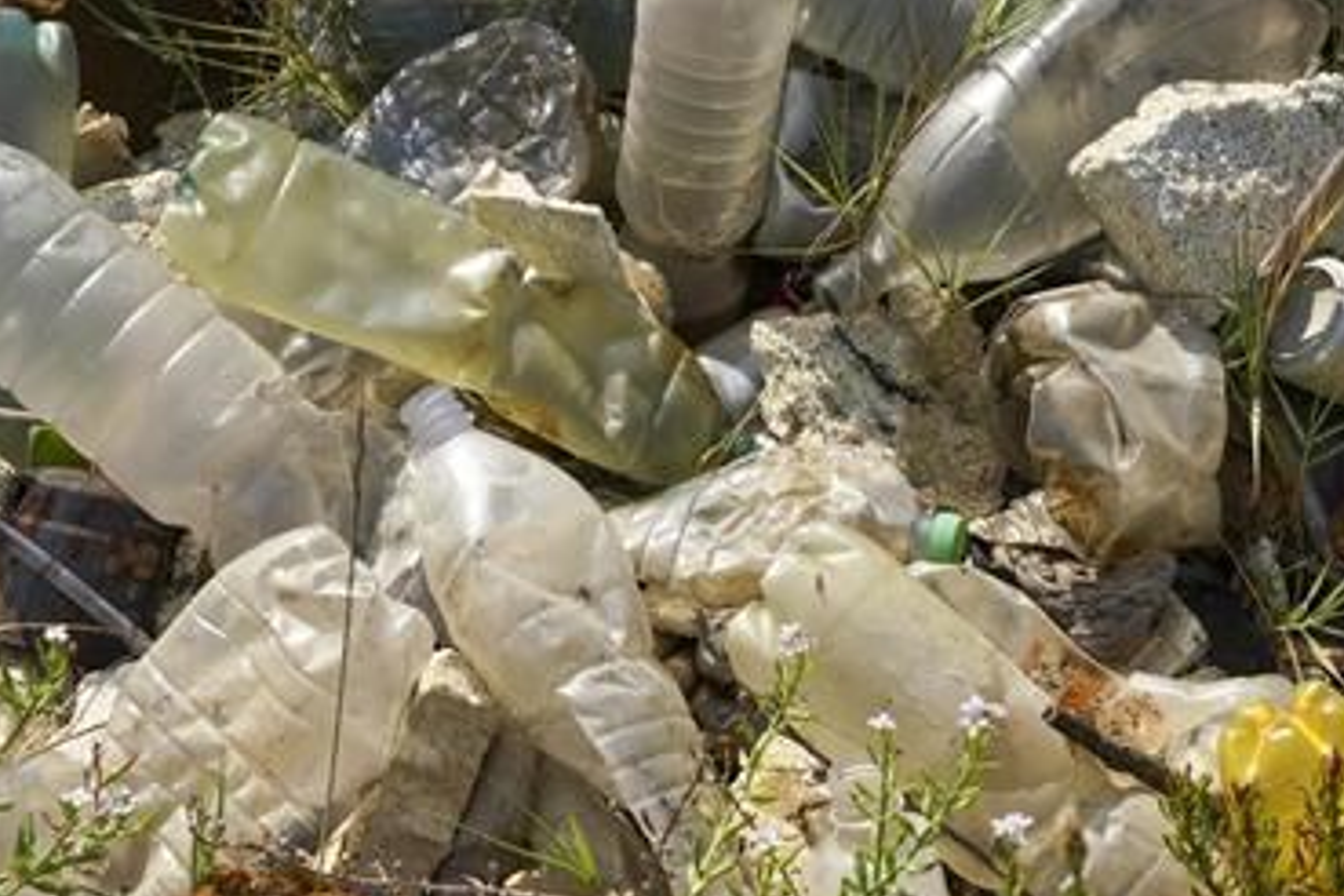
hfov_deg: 21.0
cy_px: 495
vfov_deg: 14.1
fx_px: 3621
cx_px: 798
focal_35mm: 97
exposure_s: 1/2500
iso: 800
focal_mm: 55
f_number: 8
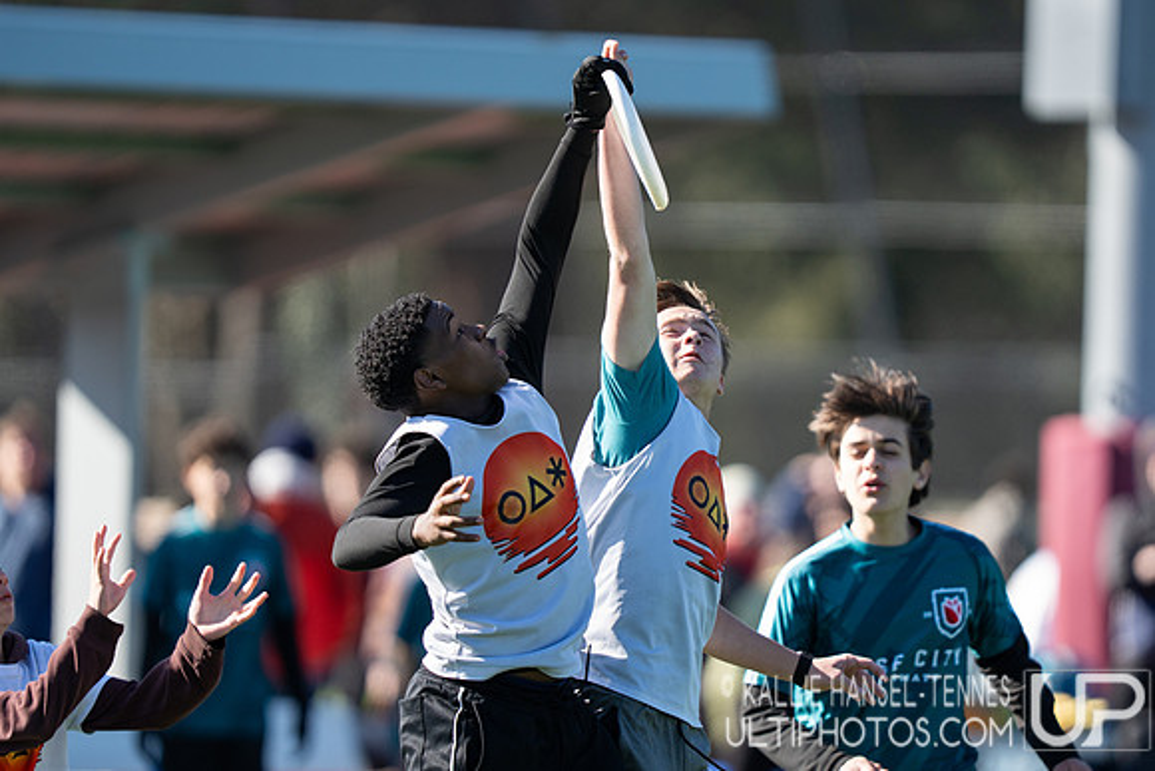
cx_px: 625
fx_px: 16628
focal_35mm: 518
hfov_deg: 4.0
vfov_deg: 2.7
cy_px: 437
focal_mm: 400
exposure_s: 1/2000
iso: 400
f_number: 2.8
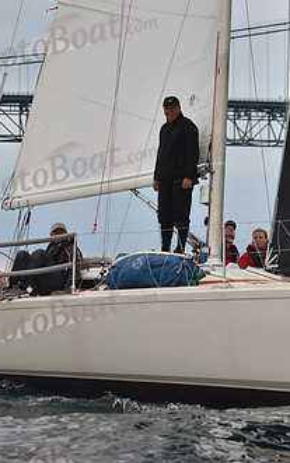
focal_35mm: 125
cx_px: 231
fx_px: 1580
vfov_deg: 16.7
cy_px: 225
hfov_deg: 10.5
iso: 640
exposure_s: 1/640
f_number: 2.8
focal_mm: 70
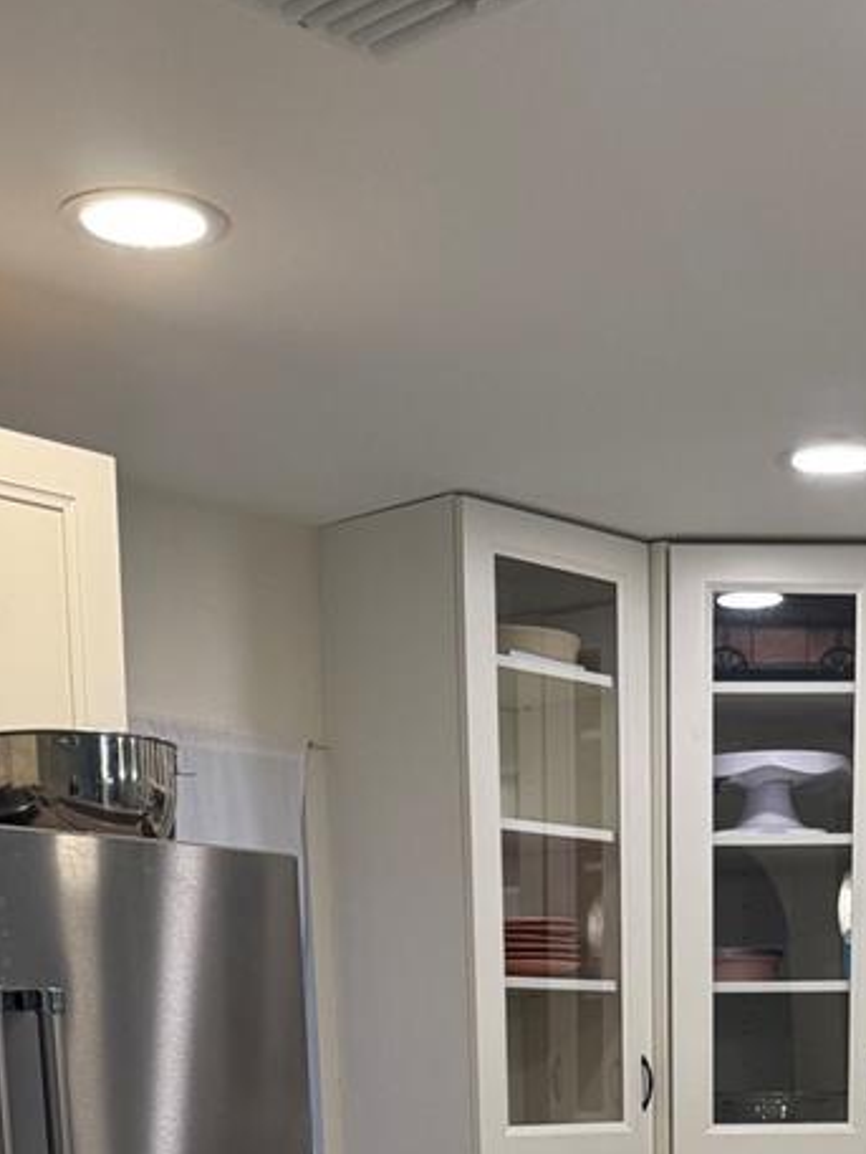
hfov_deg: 23.0
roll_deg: +0.6
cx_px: 687
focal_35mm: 63
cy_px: 1462
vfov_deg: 26.5
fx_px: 2100
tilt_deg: -11.1
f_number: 1.78
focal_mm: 6.76
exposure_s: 1/183
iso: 200
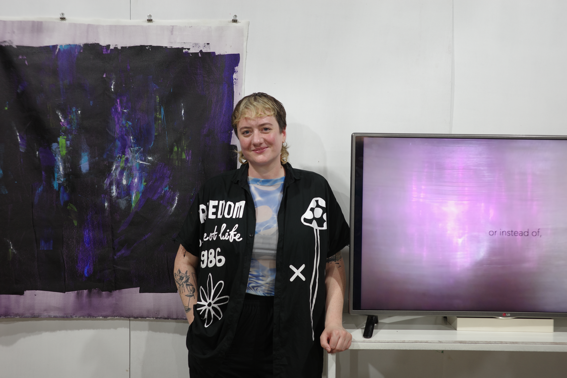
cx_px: 284
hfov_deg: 48.5
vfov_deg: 33.4
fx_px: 630
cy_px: 189
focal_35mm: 40
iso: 125
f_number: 2.8
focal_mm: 26
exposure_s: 1/5
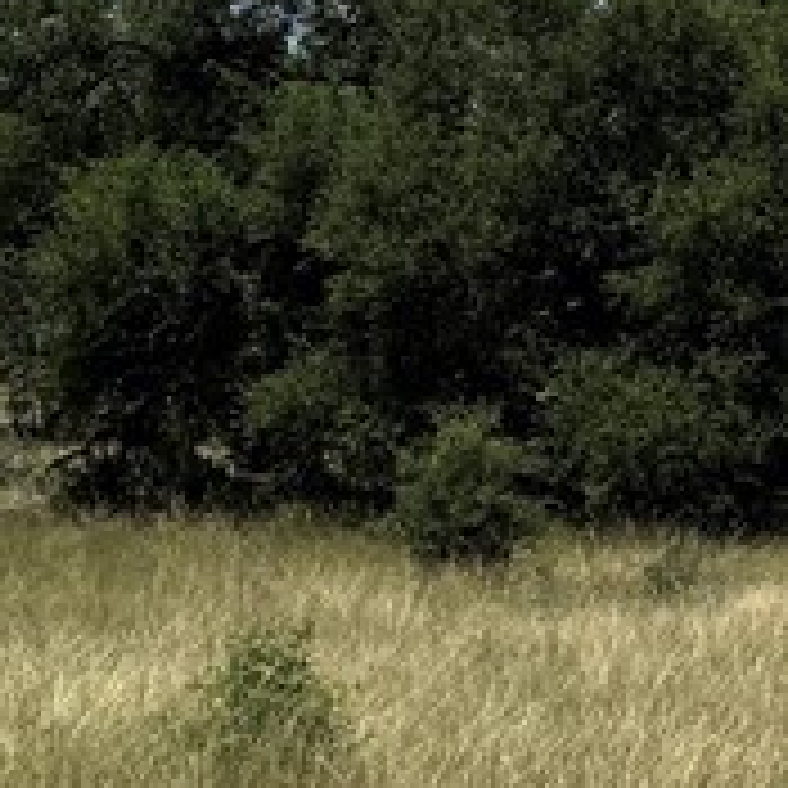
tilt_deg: +4.3
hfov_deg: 13.1
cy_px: 86
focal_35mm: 124
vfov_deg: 13.9
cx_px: 1274
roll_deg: +0.5
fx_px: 3194
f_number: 1.78
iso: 80
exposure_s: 1/6711
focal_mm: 6.76
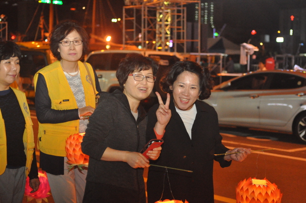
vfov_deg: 20.6
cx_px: 153
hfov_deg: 30.5
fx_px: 560
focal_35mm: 66
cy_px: 102
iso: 3200
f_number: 3.2
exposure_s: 1/200
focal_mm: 44
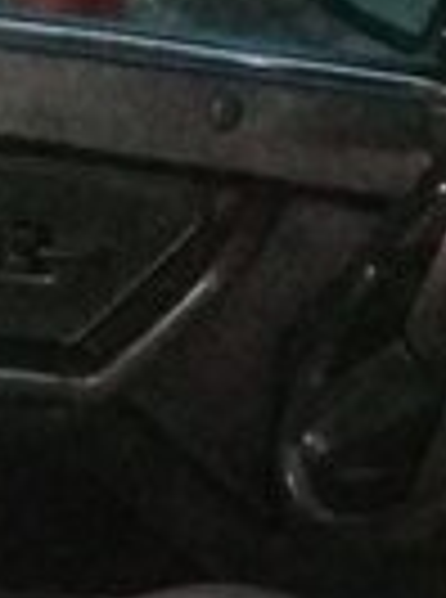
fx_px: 2002
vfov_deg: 14.8
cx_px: 162
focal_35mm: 116
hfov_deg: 12.7
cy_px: 1079
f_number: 2.2
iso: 1000
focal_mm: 3.3
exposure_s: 1/15
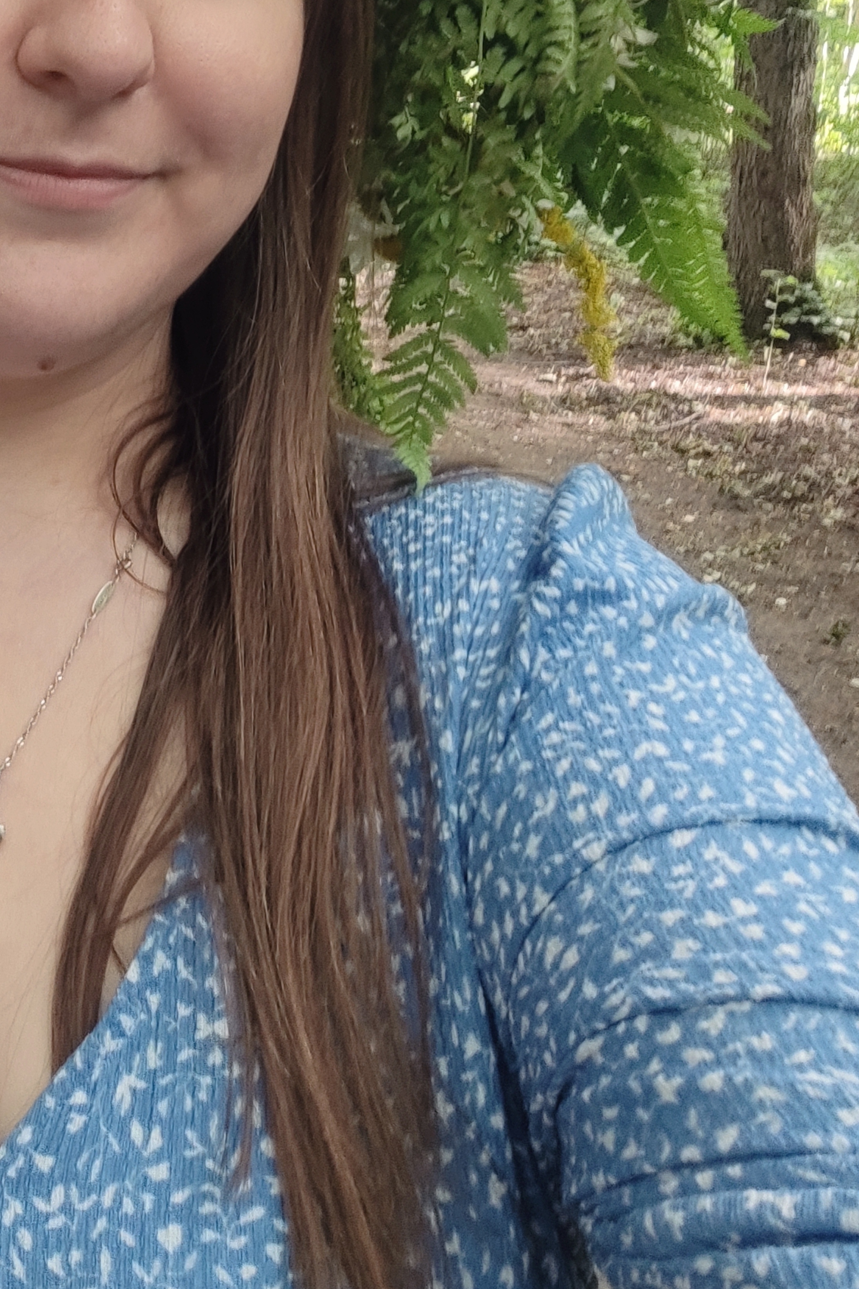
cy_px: 209
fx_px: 2219
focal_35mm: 62
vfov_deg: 31.3
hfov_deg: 20.9
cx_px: -75
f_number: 2.45
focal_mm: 3.58
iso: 59
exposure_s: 1/33
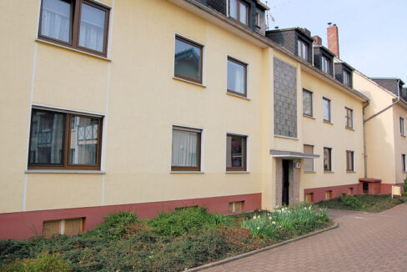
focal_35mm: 27
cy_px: 136
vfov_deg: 48.0
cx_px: 204
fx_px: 305
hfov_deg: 67.4
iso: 200
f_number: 9
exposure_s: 1/320
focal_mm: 18
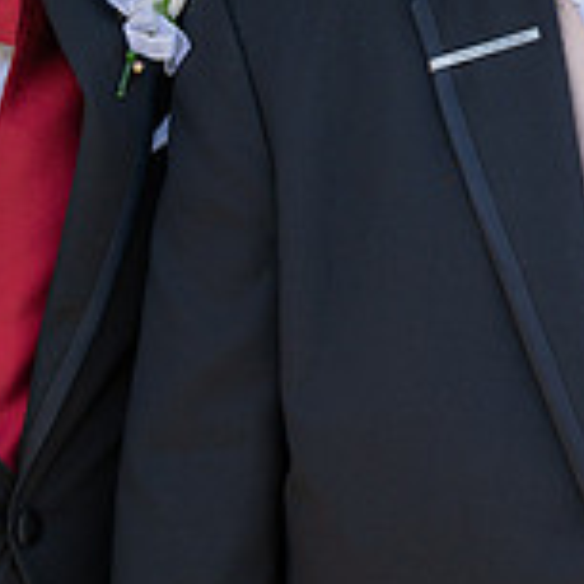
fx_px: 1909
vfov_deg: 17.2
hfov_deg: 16.7
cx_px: 679
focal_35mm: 100
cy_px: 82
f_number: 4.5
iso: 160
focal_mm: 31
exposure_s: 1/200
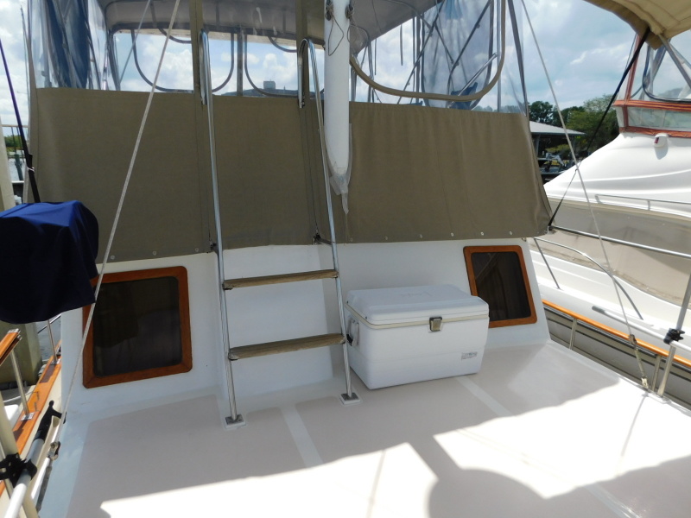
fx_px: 459
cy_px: 259
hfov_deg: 73.9
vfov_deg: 58.9
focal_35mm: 23
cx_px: 346
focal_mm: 4
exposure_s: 1/640
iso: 125
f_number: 6
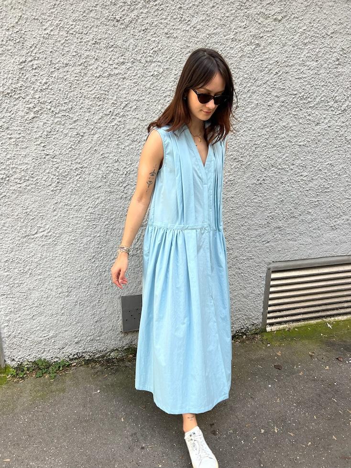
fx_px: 352
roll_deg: +0.6
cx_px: 176
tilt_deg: -16.8
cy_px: 234
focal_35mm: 26
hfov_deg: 53.1
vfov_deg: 67.3
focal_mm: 5.7
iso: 50
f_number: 1.5
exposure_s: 1/397
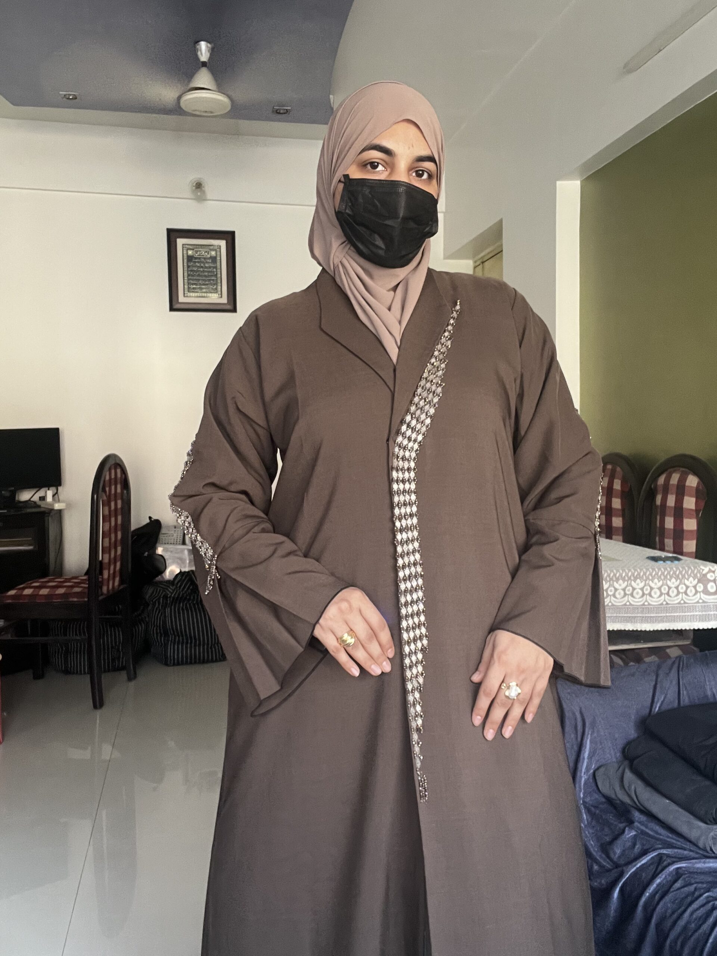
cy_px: 478
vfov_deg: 60.0
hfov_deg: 46.8
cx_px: 358
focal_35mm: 30
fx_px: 829
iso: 400
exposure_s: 1/33
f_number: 2.2
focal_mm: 2.71
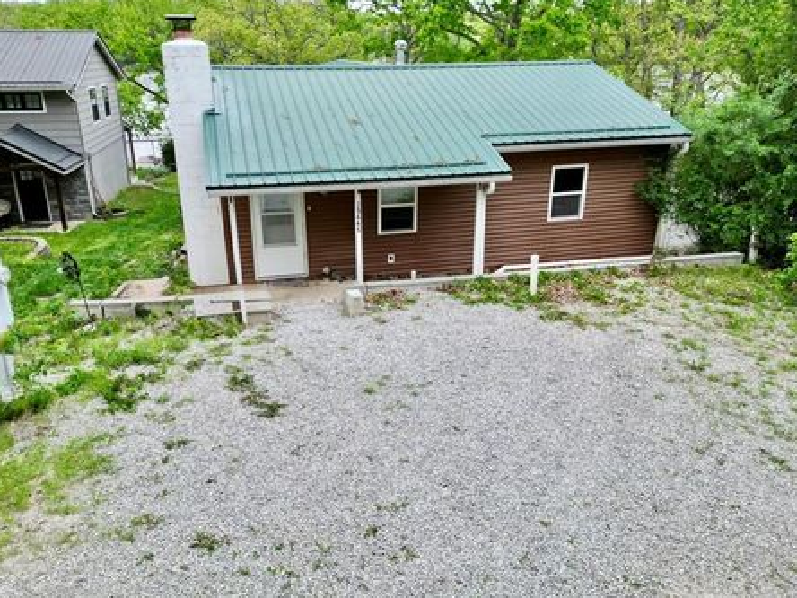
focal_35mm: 27
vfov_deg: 51.3
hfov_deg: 65.3
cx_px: 384
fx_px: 622
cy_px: 279
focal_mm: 6.72
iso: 110
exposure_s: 1/1000
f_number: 1.7
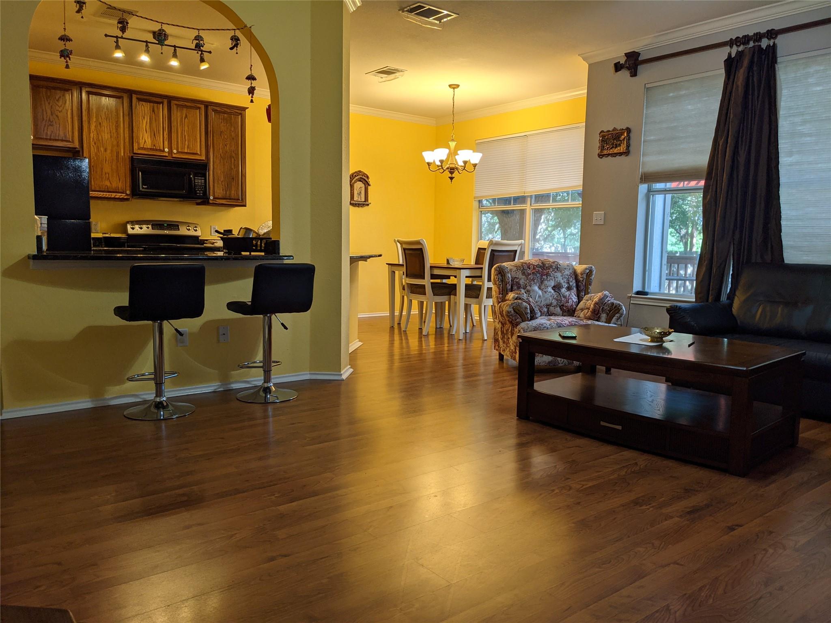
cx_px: 416
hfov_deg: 65.3
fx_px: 648
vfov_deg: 51.4
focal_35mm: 27
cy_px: 312
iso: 51
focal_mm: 4.38
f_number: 1.73
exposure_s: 1/40
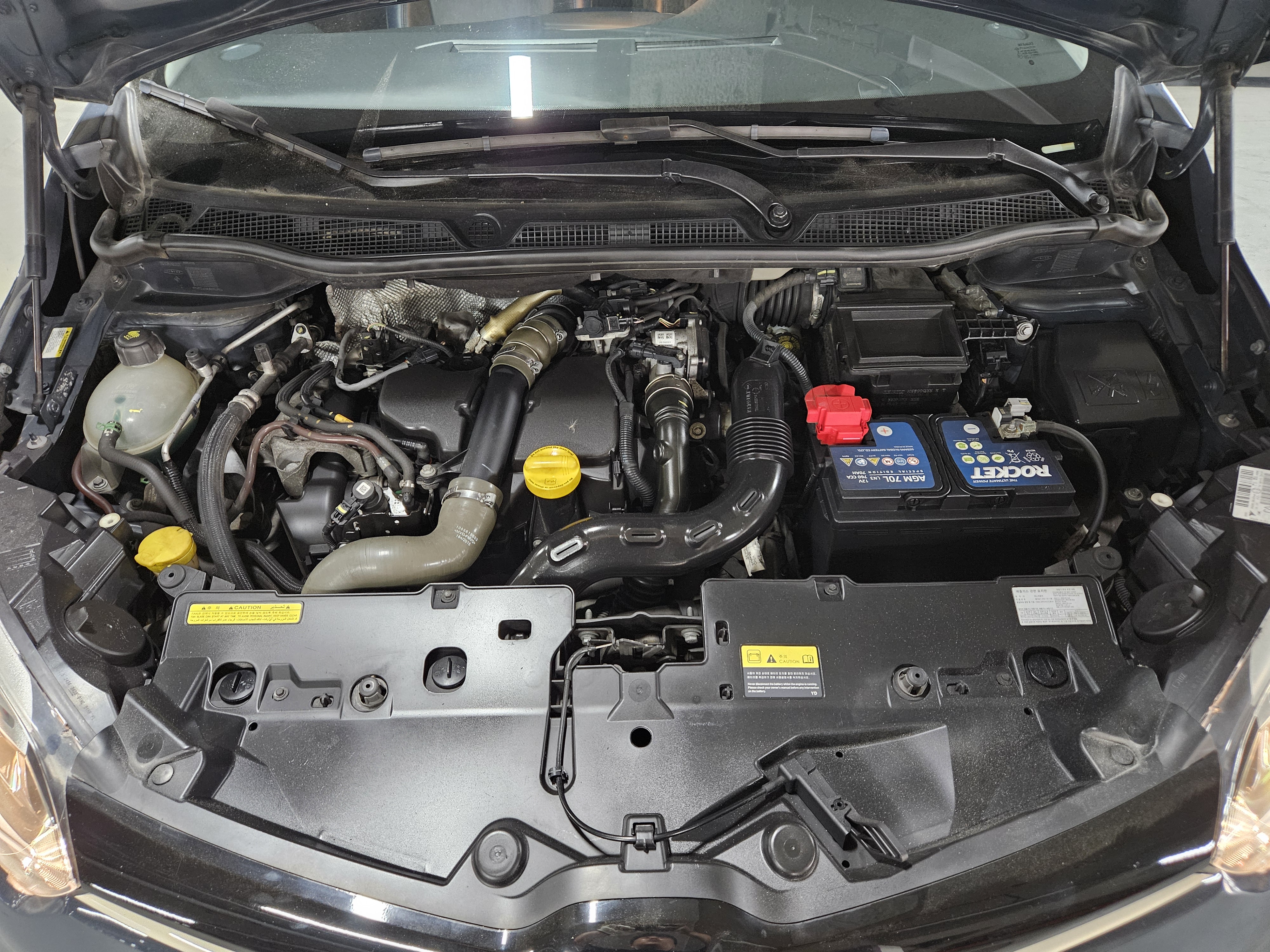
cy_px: 476
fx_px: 844
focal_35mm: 23
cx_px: 635
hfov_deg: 73.9
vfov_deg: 58.9
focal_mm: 5.4
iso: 640
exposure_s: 1/24
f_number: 1.8
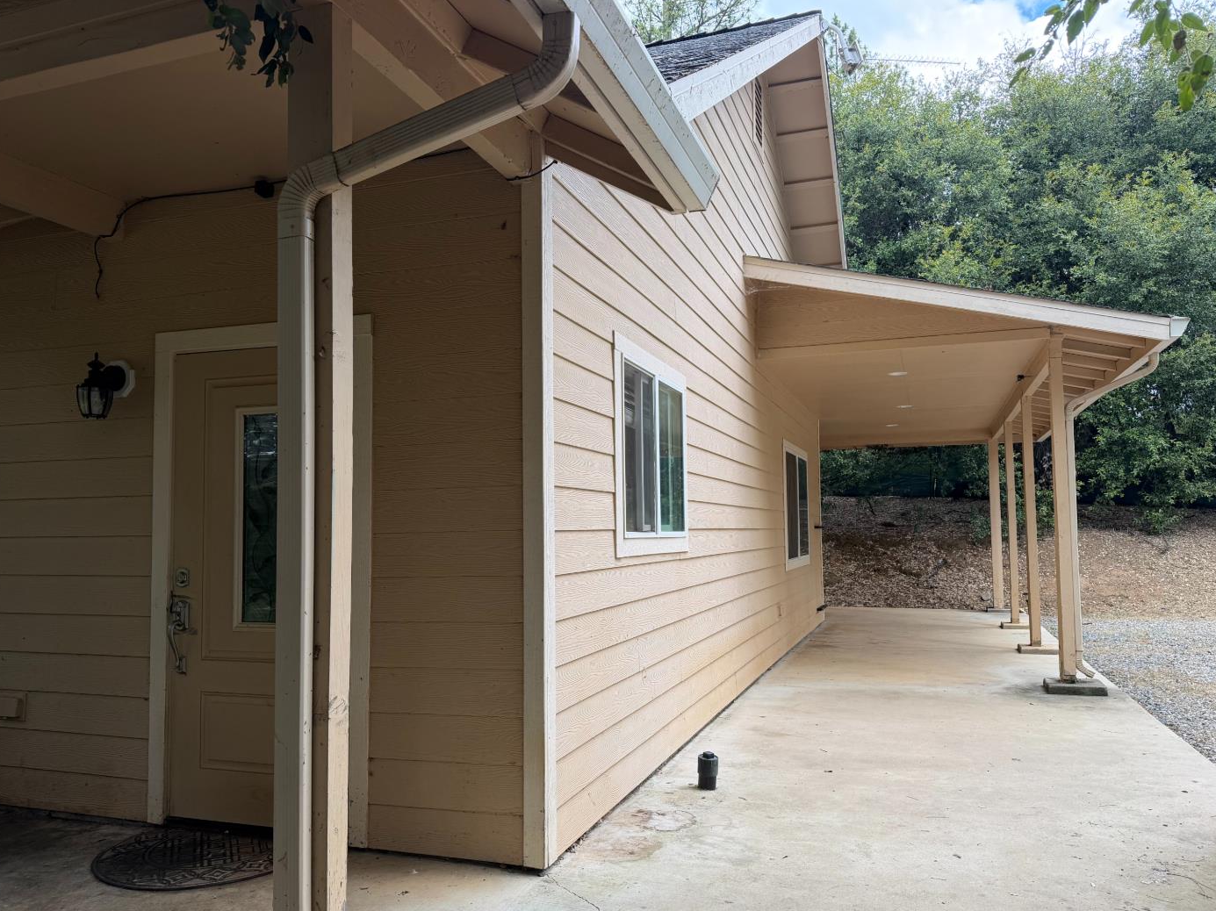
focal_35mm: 26
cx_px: 603
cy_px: 478
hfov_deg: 67.3
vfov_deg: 53.0
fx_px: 913
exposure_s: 1/514
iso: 80
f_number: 1.78
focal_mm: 6.76
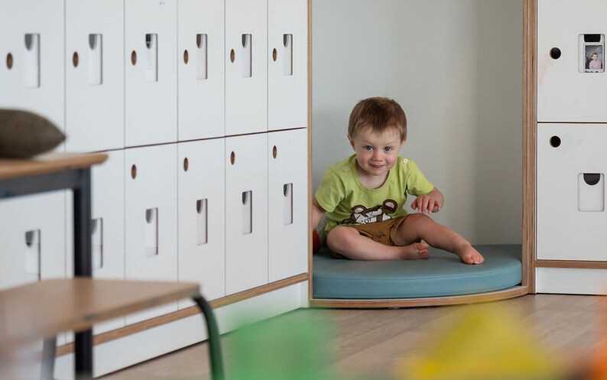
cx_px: 367
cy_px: 187
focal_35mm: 140
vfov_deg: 9.4
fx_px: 2317
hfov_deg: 14.9
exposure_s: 1/320
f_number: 3.2
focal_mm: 70
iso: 400
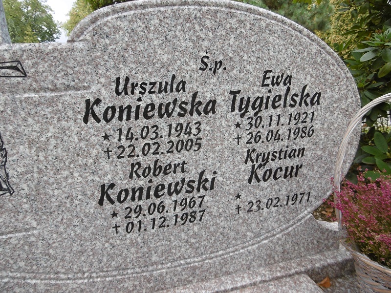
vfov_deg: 56.8
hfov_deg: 71.6
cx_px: 196
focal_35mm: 24
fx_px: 271
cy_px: 146
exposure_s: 1/160
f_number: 3.1
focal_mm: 4.3
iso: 100
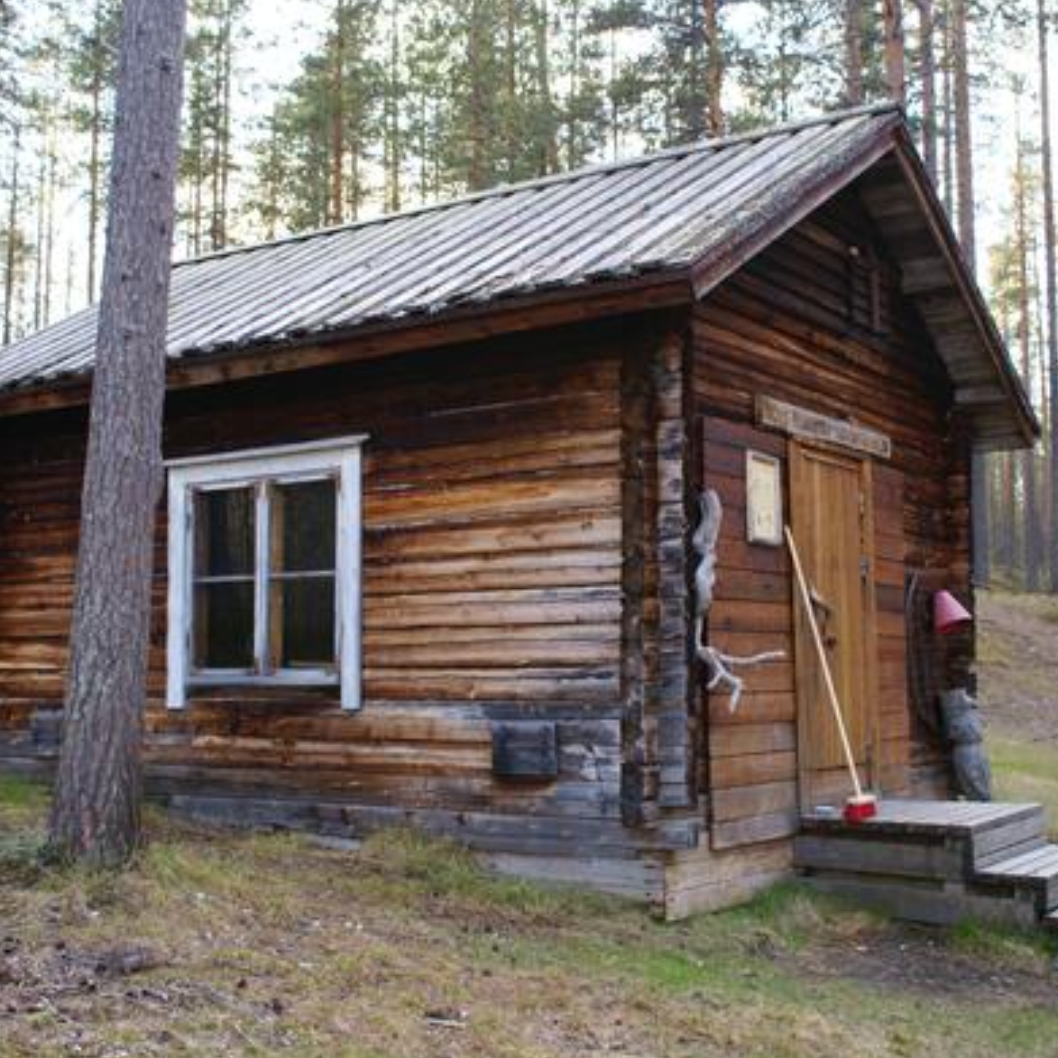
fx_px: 1487
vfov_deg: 39.2
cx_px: 547
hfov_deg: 39.2
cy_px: 525
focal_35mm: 43
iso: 100
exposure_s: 1/40
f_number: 4
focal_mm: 22
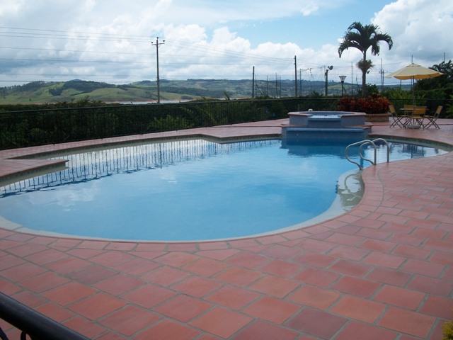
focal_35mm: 32
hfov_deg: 56.8
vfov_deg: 44.2
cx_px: 226
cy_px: 170
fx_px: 419
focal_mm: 5.7
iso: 80
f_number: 5.5
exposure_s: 1/640
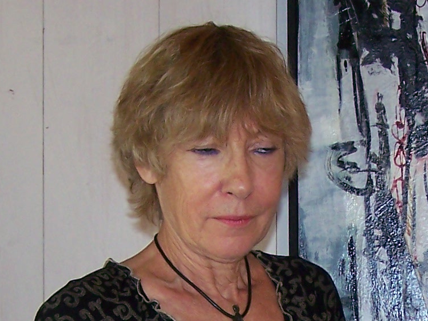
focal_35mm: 156
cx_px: 283
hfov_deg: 12.6
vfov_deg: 9.4
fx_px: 1929
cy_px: 375
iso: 80
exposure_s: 1/60
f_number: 2.8
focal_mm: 6.3
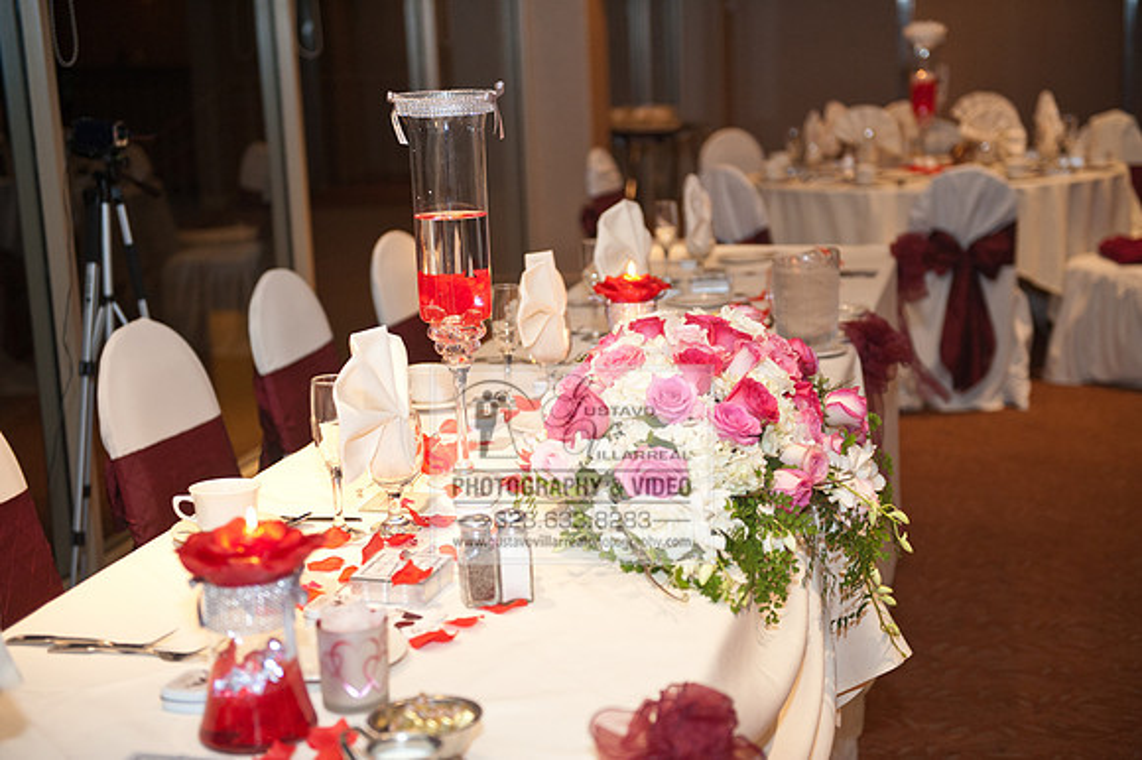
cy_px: 380
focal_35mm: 56
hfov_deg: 35.7
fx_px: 1775
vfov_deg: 24.2
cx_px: 571
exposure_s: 1/125
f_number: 2.8
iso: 1600
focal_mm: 56
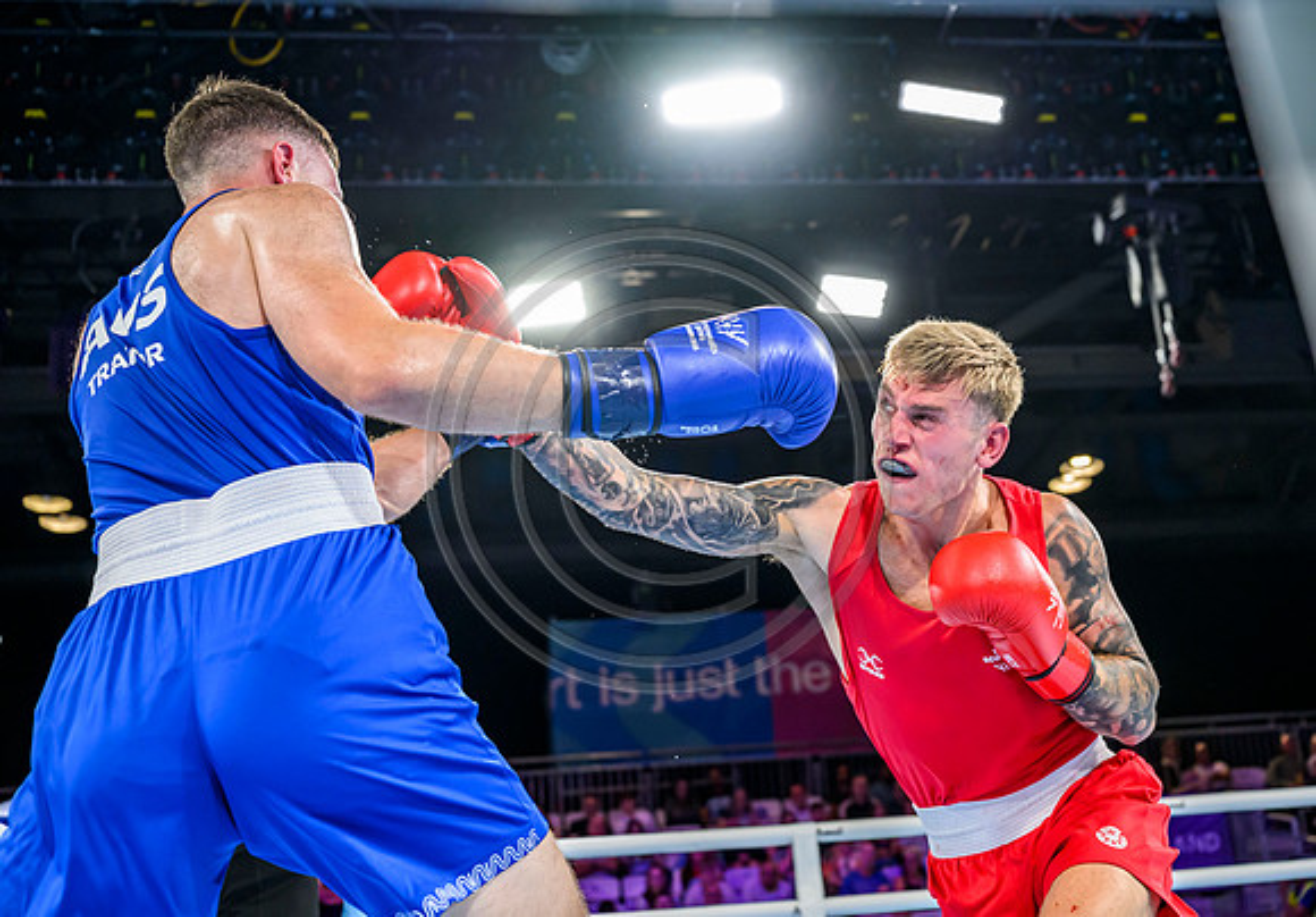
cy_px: 363
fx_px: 1707
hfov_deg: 41.8
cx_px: 830
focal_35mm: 46
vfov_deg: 30.0
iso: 2000
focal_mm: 37
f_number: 3.2
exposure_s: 1/1600
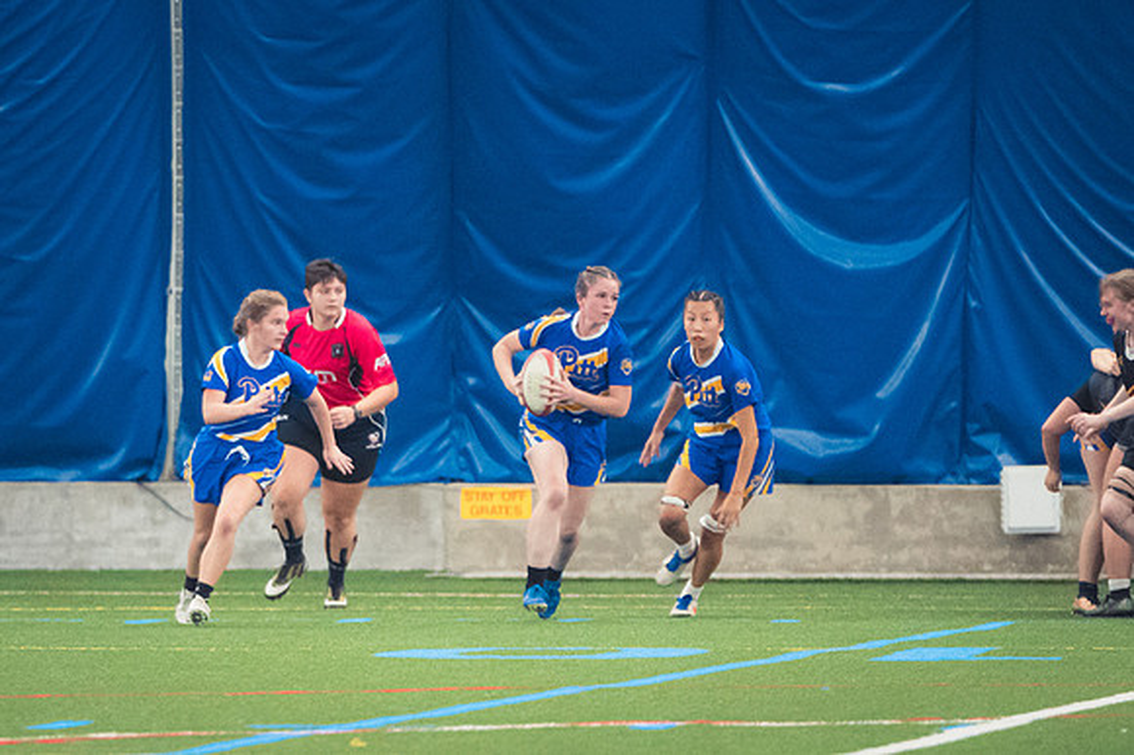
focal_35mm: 471
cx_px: 263
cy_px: 446
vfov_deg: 2.9
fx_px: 14822
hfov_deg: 4.4
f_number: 2.8
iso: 5600
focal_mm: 200
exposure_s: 1/320
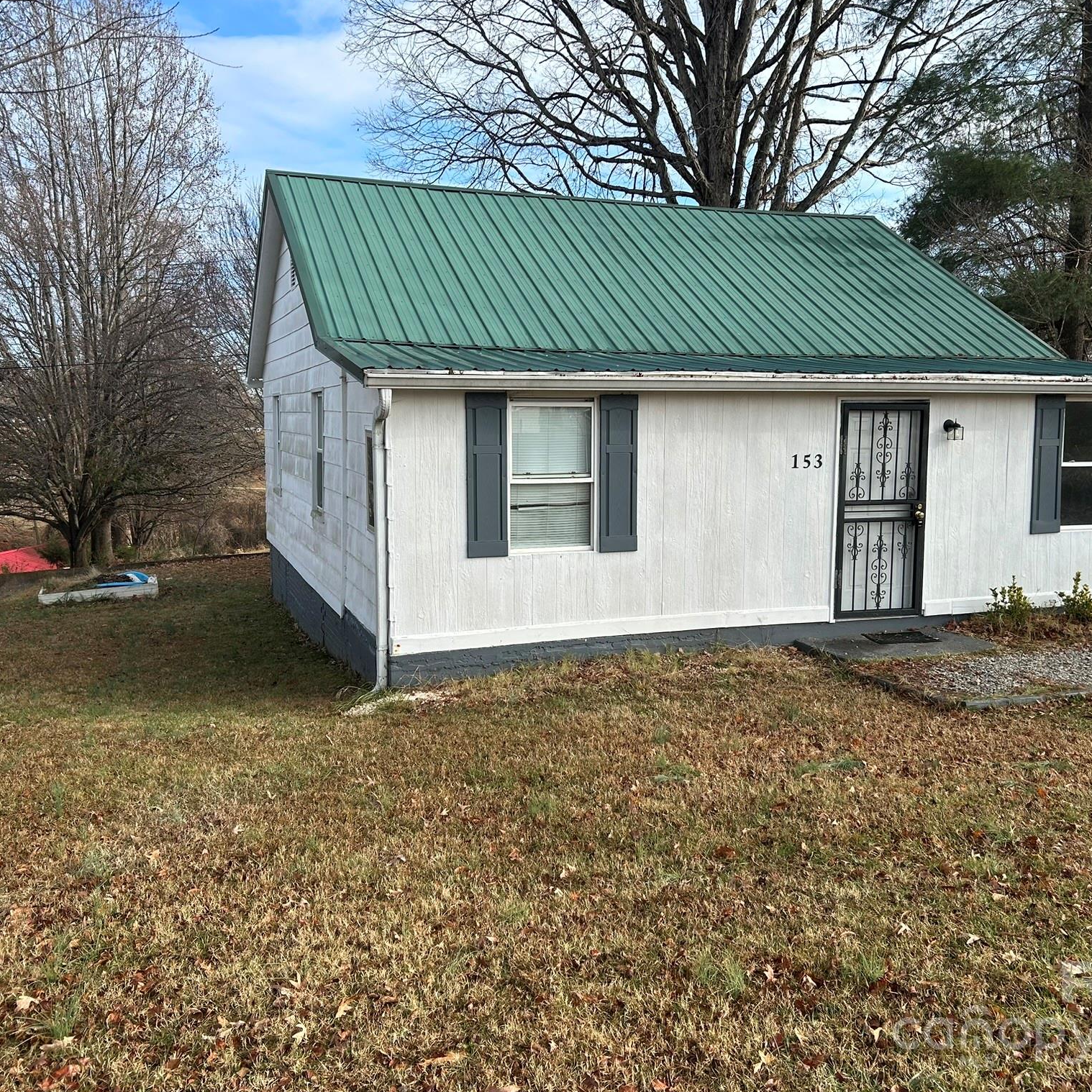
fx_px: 1106
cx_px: 563
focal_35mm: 31
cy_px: 544
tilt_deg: -5.2
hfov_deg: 52.5
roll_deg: +0.2
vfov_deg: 52.5
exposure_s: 1/1779
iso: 50
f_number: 1.5
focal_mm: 5.7
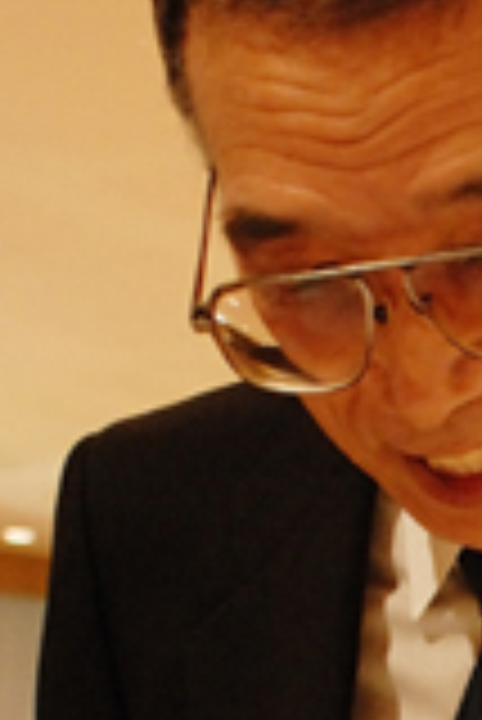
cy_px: 940
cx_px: 606
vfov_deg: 16.1
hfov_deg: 11.2
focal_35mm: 120
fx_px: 2405
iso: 800
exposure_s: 1/25
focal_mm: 20
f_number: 2.8
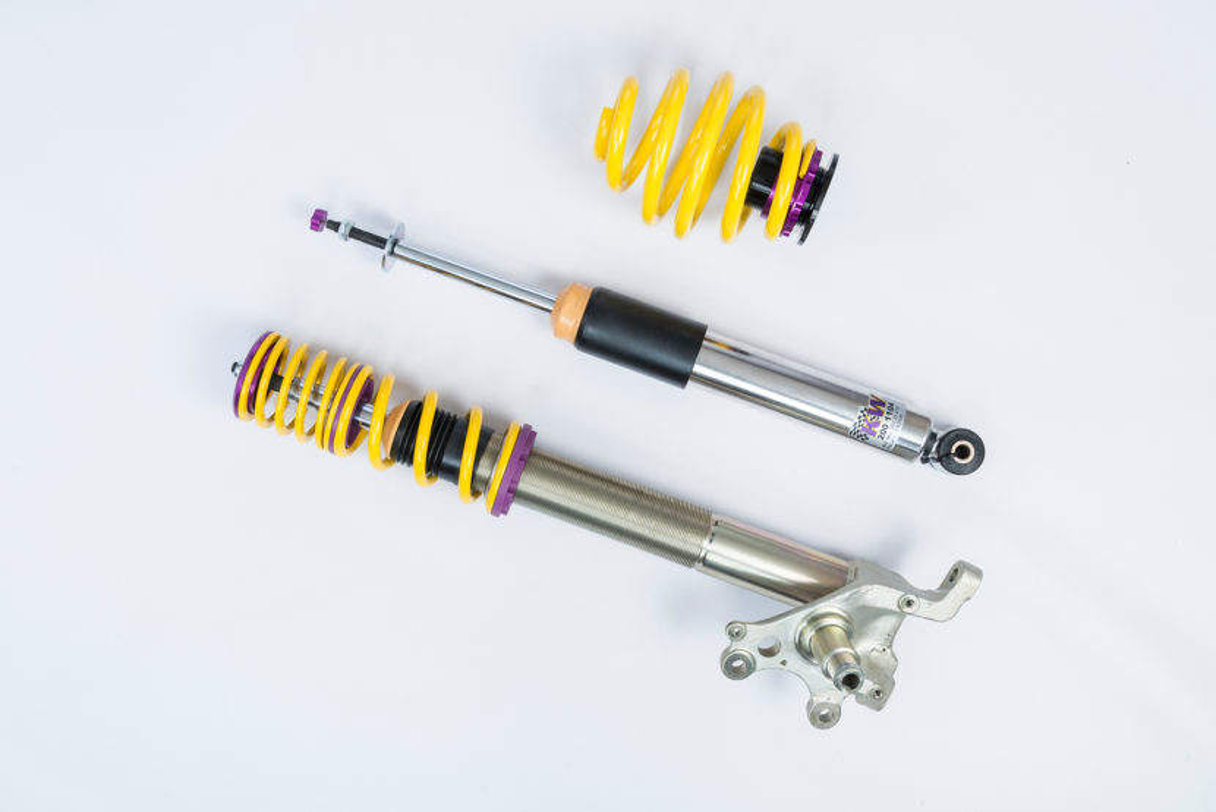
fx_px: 1284
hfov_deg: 50.7
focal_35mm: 38
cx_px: 608
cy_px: 406
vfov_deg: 35.1
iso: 200
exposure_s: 1/200
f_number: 13
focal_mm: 38
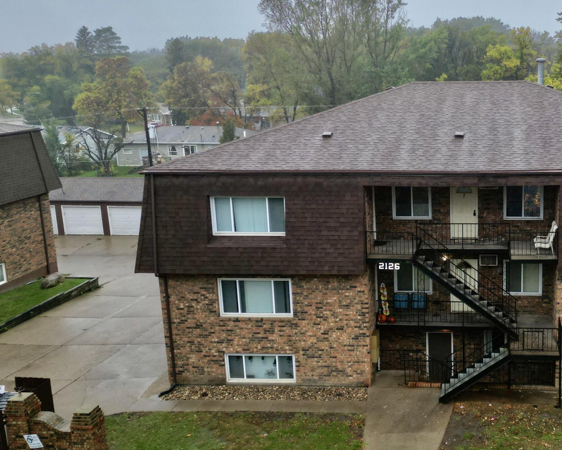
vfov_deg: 35.7
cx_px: 451
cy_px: 225
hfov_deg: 41.9
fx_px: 699
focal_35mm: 42
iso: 110
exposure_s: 1/250
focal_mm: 6.72
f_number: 1.7
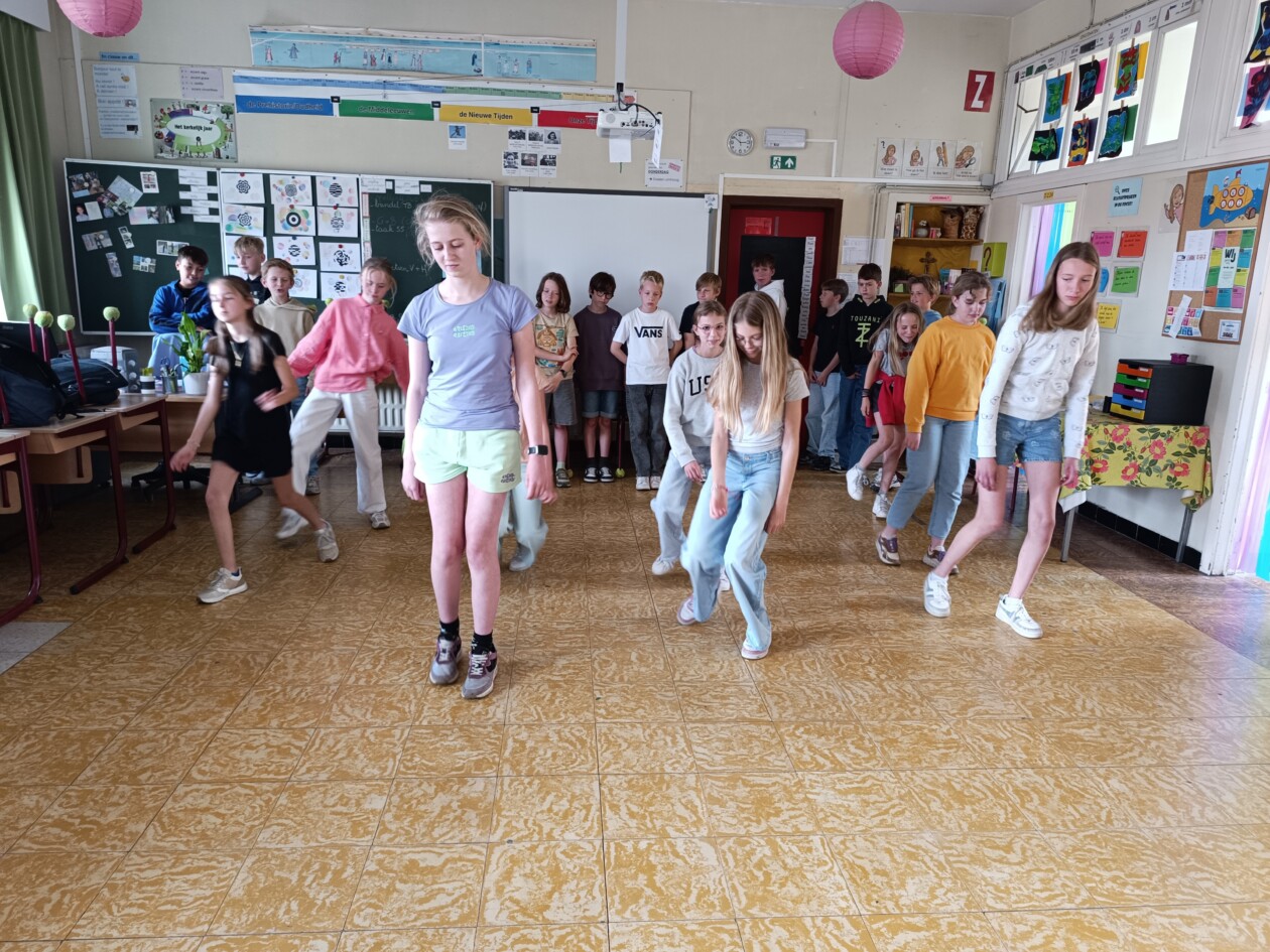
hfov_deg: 71.6
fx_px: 881
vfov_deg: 56.8
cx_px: 635
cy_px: 476
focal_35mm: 24
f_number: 1.65
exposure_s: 1/50
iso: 817
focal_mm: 6.14
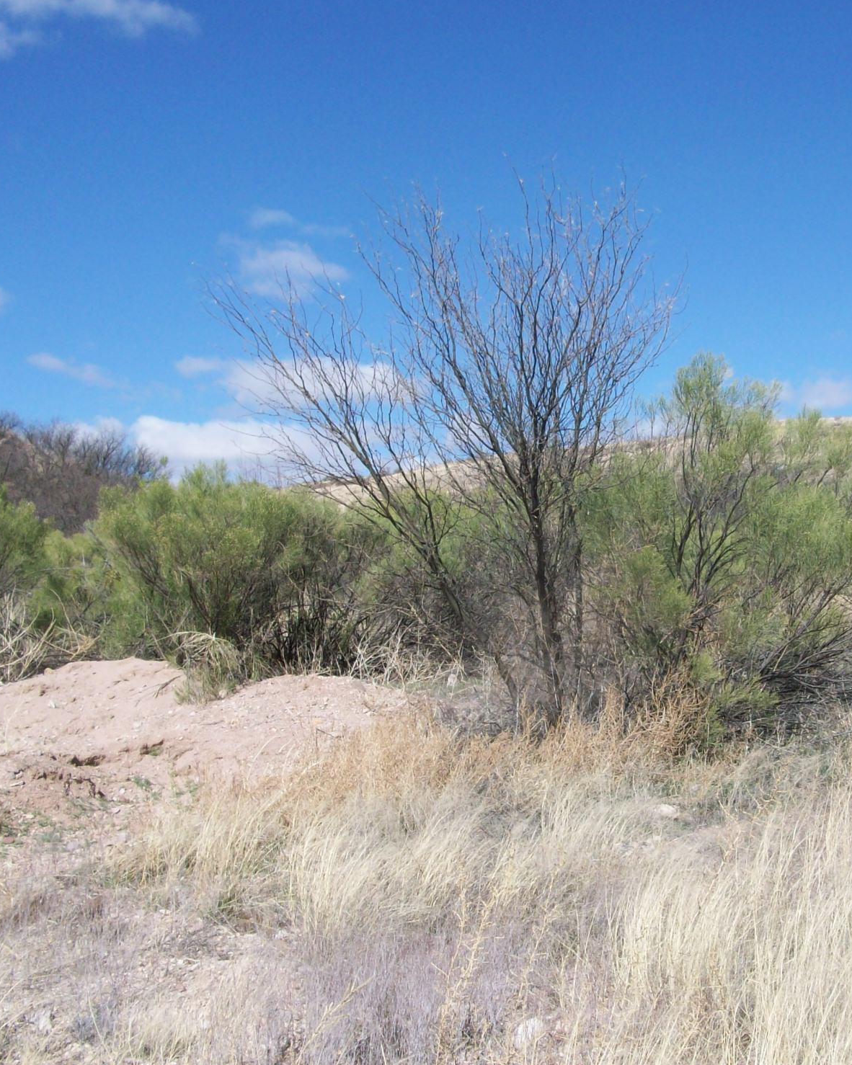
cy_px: 513
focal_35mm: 46
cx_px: 649
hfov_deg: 32.1
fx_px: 1450
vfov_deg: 40.3
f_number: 5.5
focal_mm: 5.7
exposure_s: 1/356
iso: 64
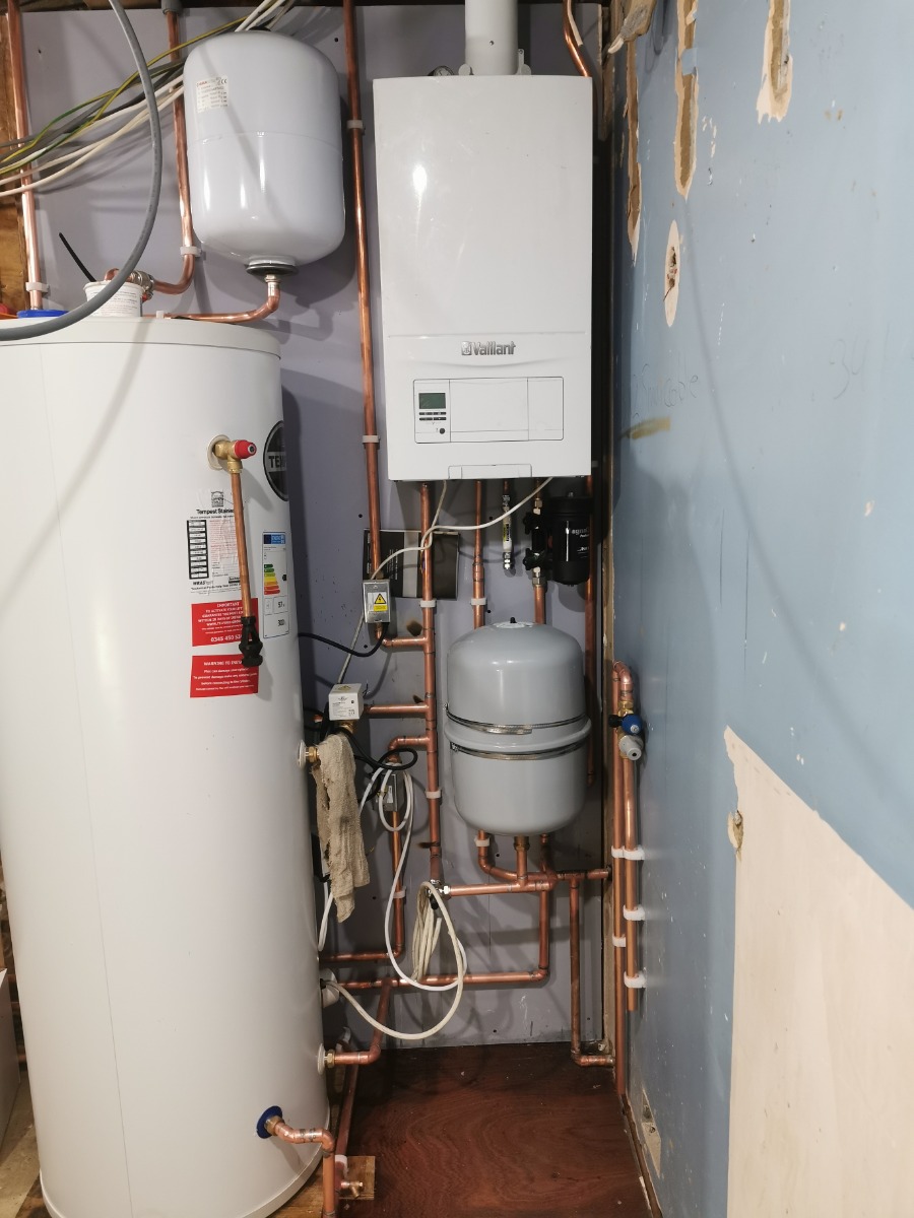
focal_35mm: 27
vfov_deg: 65.3
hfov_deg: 51.4
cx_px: 457
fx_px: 951
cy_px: 609
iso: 320
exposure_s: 1/33.3
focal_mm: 5.56
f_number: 1.6
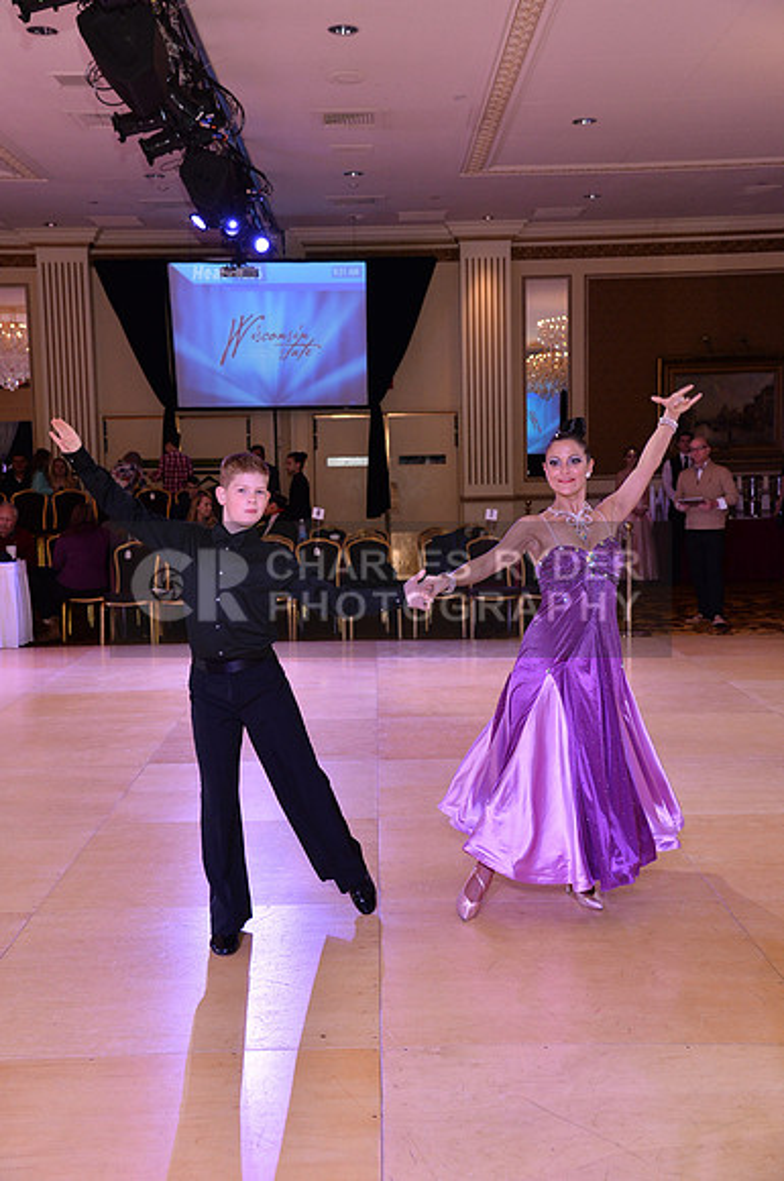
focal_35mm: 48
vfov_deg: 41.2
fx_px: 1573
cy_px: 590
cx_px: 392
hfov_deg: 28.0
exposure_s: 1/250
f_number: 5.6
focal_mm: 48
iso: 1600
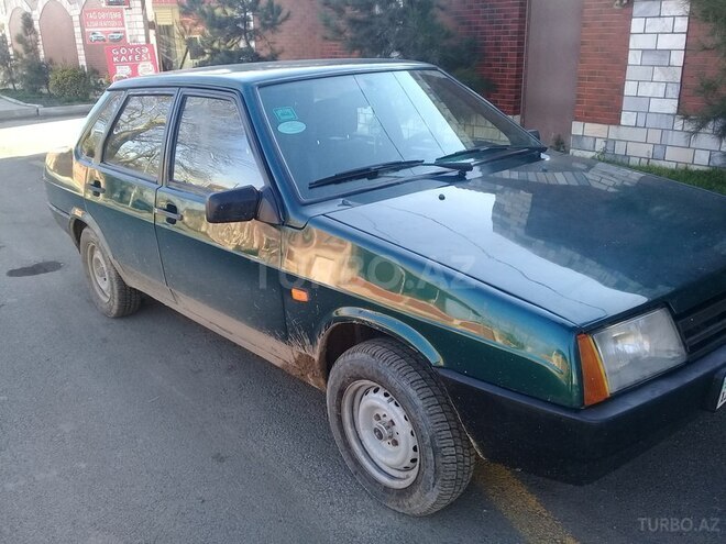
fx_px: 650
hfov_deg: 58.4
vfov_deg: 45.4
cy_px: 272
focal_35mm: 31
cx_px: 363
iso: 50
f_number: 2.2
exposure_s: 1/117
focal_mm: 3.3
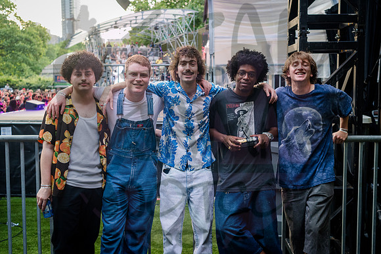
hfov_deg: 48.2
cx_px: 191
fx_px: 426
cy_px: 120
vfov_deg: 33.2
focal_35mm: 40
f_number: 3.5
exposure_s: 1/200
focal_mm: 35
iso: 1000
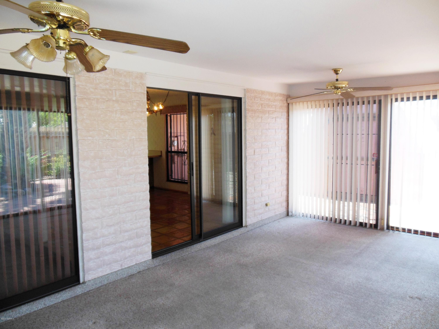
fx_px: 317
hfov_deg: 69.4
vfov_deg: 54.9
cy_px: 164
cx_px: 220
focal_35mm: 25
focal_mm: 4.5
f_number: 3.2
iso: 125
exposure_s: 1/100
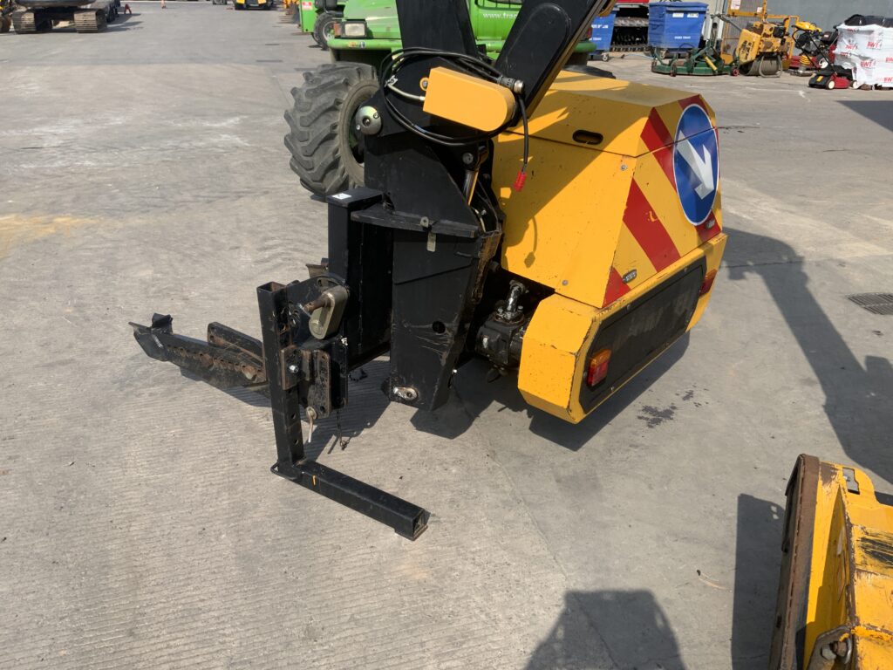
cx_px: 446
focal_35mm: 29
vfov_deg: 48.2
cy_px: 335
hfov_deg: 61.7
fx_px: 748
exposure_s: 1/1730
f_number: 1.8
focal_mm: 3
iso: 16
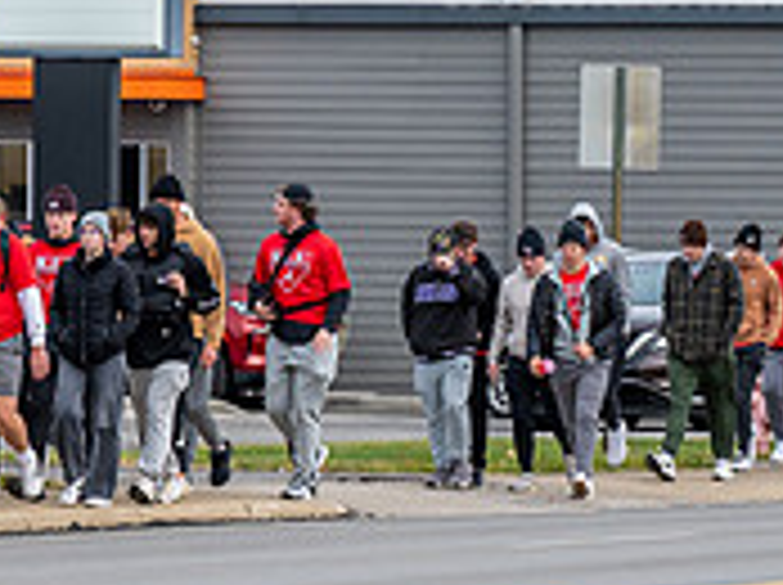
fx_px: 9803
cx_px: 234
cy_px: 83
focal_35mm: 434
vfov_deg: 3.4
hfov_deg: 4.6
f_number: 5
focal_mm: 135
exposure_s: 1/1250
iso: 800
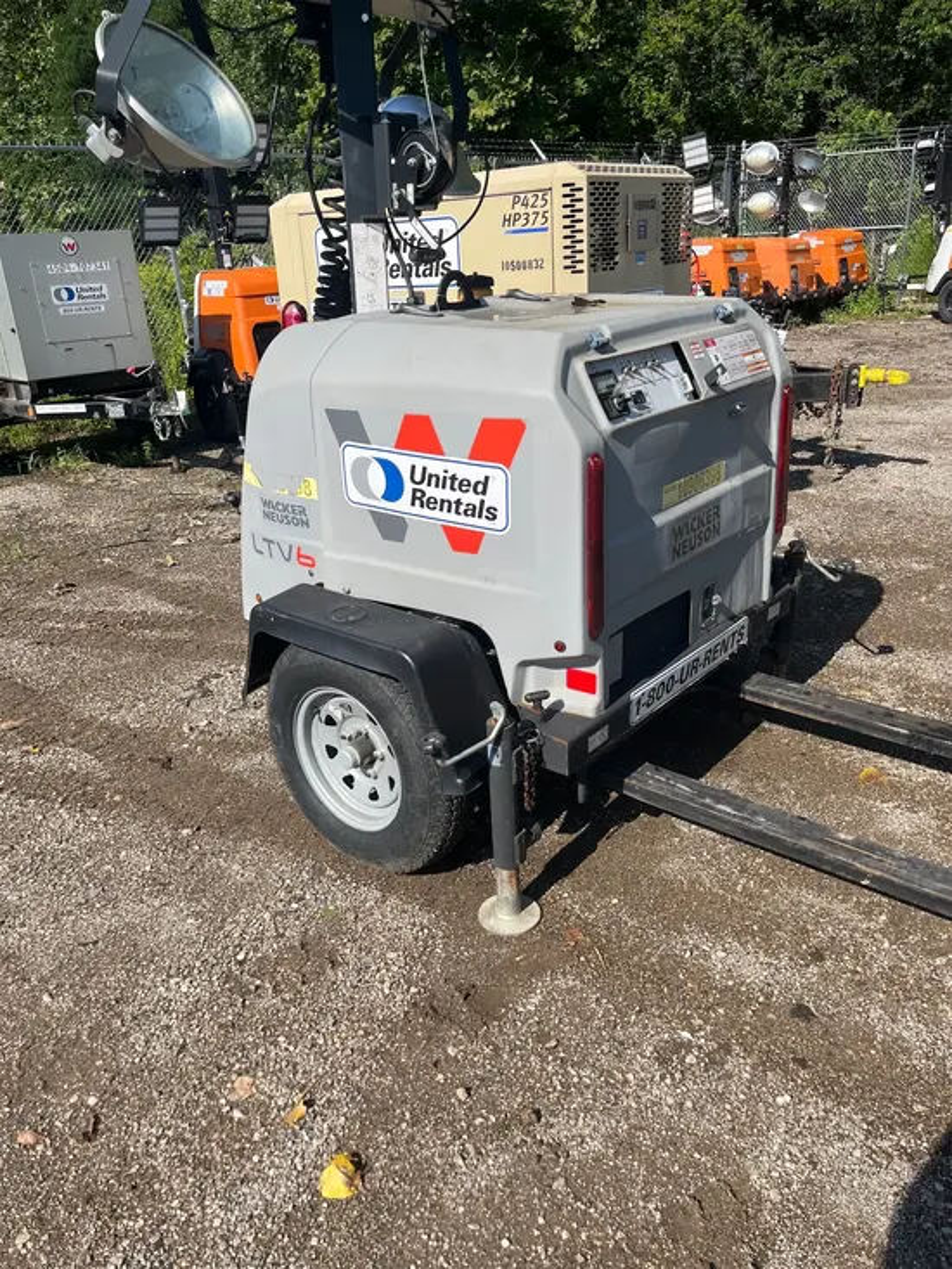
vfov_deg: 67.3
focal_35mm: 26
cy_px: 634
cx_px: 476
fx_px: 953
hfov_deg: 53.1
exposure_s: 1/3745
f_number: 1.6
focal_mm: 5.1
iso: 50
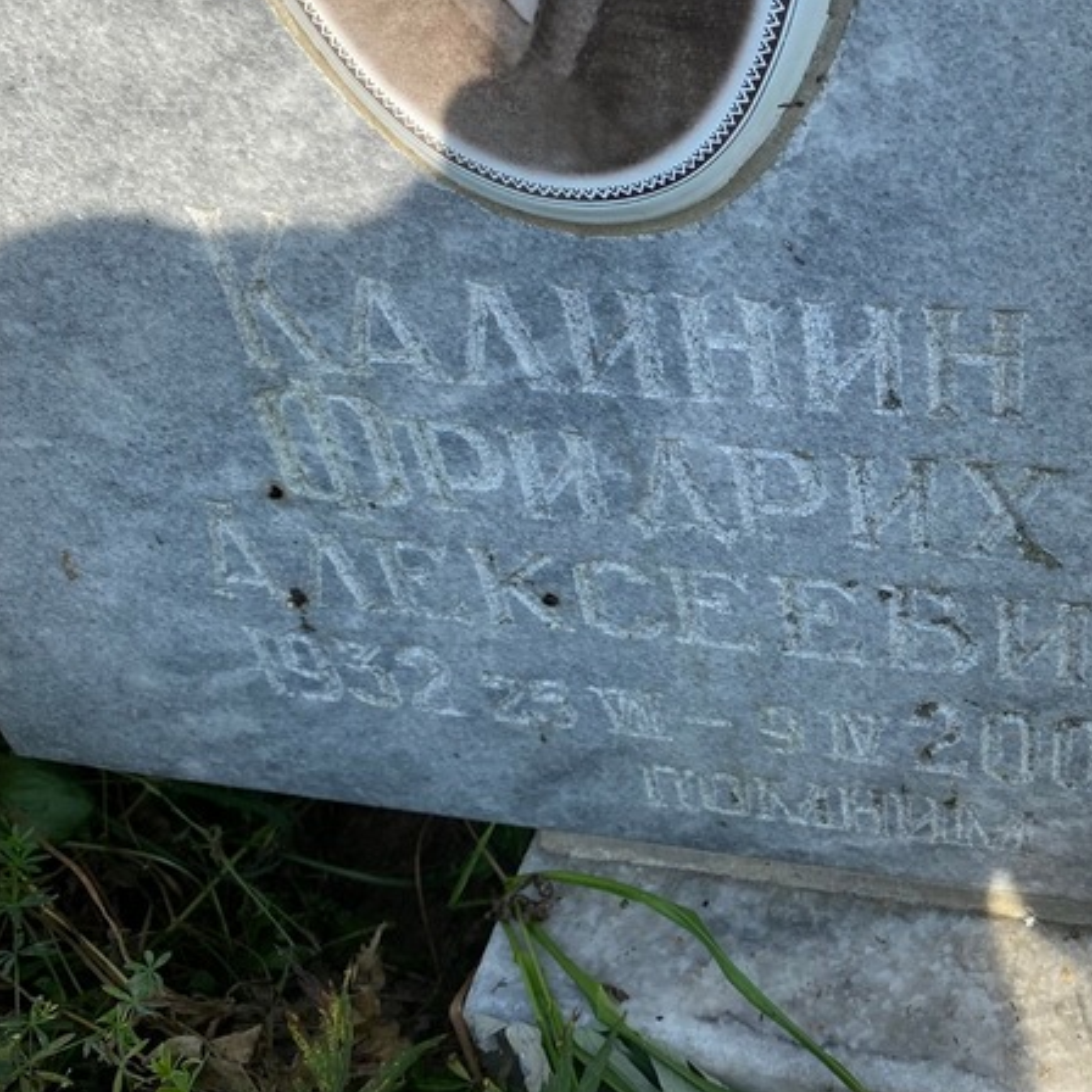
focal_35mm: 41
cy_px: 466
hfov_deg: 39.5
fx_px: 1463
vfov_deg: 40.8
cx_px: 851
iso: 32
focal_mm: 4.25
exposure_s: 1/1565
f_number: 1.8
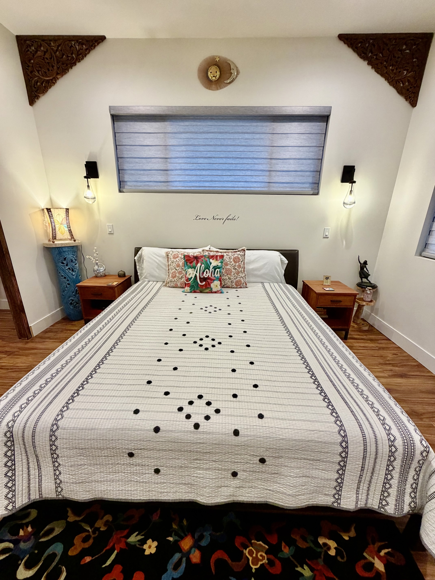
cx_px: 218
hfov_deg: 85.7
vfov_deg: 102.1
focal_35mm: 14
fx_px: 235
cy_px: 290
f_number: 2.2
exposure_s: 1/60
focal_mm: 2.22
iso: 250
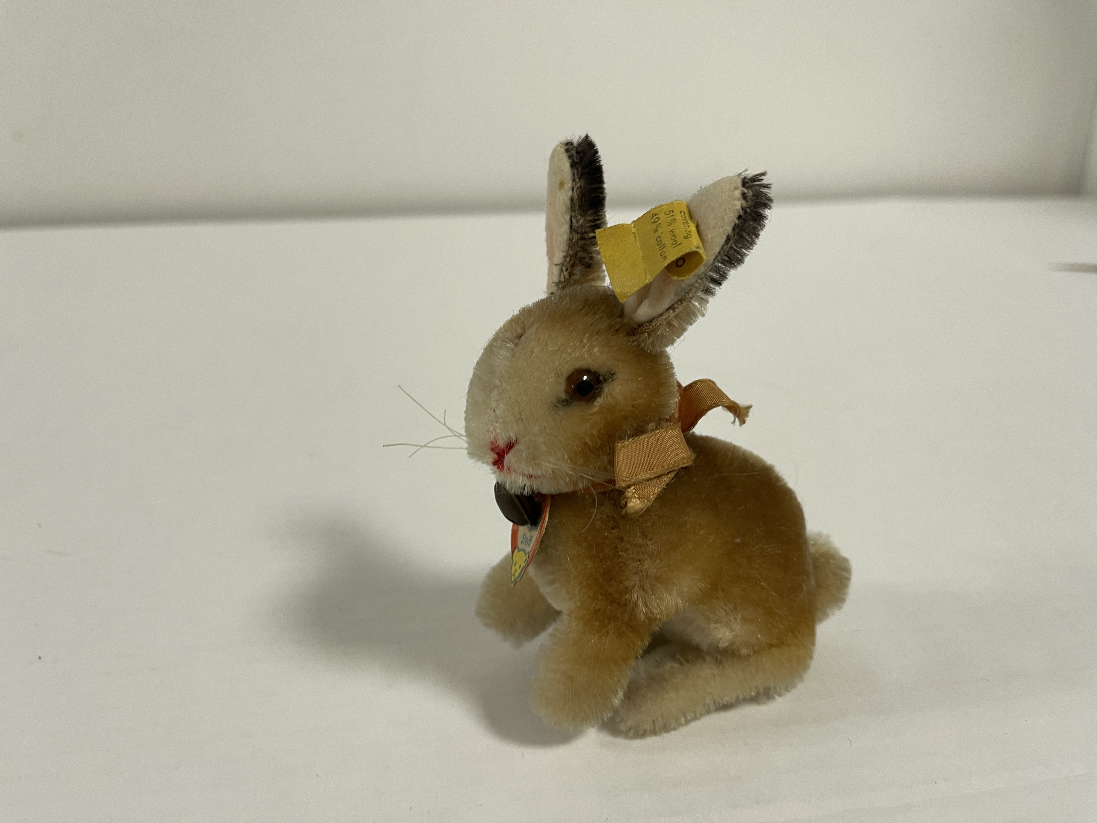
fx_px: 792
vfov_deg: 54.9
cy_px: 412
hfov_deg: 69.4
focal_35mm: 25
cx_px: 548
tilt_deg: -20.6
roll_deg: -0.4
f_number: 1.6
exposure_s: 1/50
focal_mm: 5.1
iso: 80
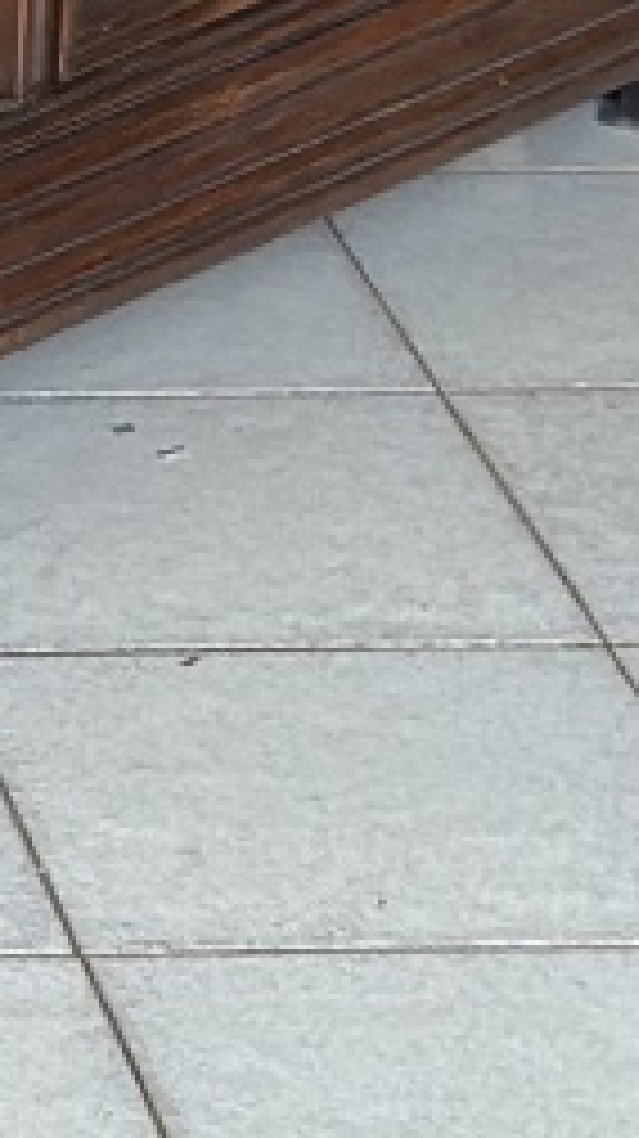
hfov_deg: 4.8
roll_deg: -1.0
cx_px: -846
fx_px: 7483
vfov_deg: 8.4
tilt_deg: -11.1
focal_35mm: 248
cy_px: -756
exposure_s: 1/60
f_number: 1.78
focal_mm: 6.86
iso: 250
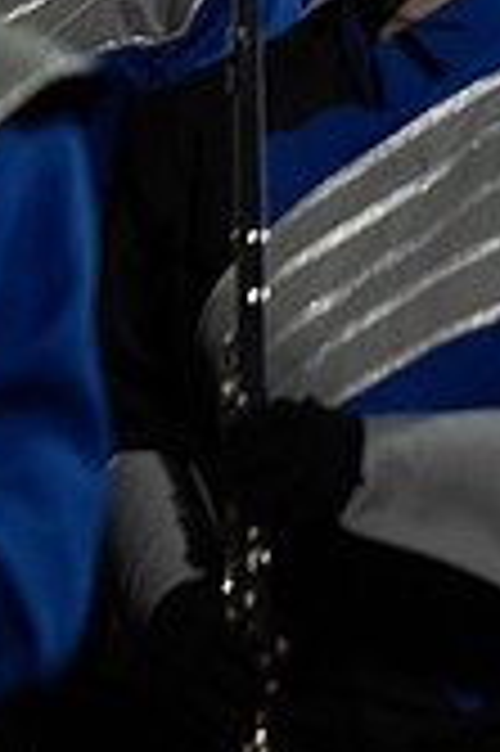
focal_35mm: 243
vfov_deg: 8.5
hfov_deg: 5.4
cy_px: 137
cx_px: 1239
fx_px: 5073
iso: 5000
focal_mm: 70
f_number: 2.8
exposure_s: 1/800
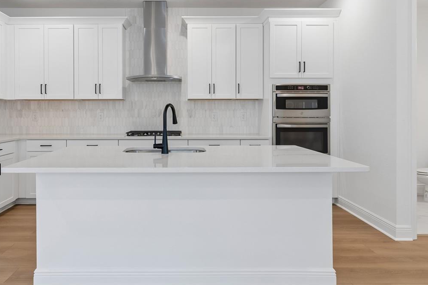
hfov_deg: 73.2
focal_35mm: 24
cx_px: 179
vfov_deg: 52.9
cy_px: 121
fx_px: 285
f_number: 7.1
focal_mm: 10
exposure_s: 1/8
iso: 100
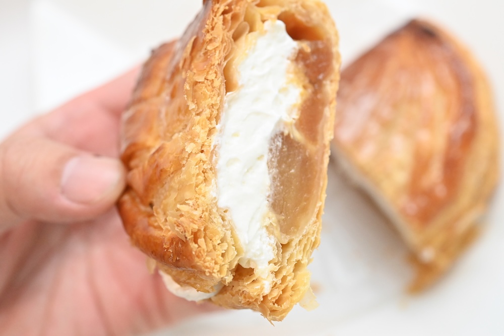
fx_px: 840
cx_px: 252
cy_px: 168
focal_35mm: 60
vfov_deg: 22.6
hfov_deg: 33.4
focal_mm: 60
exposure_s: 1/200
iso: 6400
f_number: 8
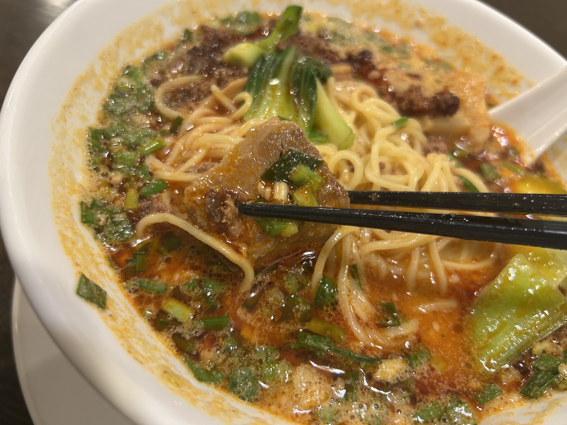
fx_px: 426
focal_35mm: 26
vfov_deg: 53.1
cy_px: 212
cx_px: 284
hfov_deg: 67.3
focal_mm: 5.7
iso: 100
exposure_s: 1/50
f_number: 1.5
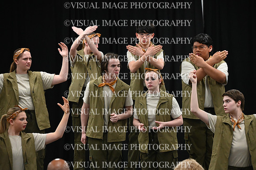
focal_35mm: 270
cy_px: 85
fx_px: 1919
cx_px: 128
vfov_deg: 5.1
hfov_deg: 7.6
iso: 8000
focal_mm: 270
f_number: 6
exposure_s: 1/250
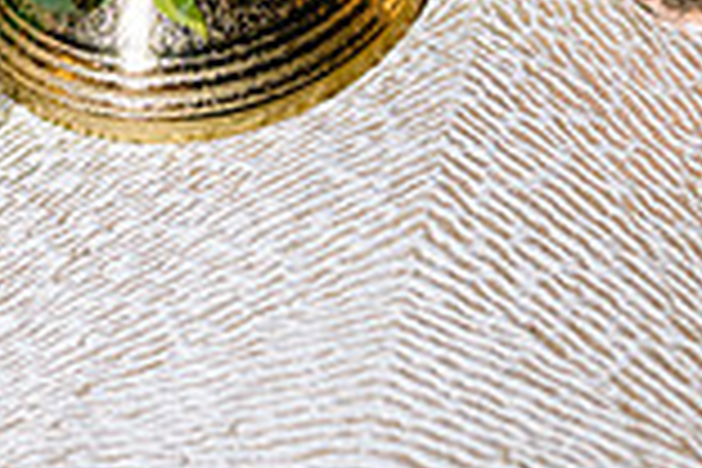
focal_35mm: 104
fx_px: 2028
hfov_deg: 19.5
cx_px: 194
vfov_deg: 12.4
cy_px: -259
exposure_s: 1/80
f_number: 2.8
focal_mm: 28
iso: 800
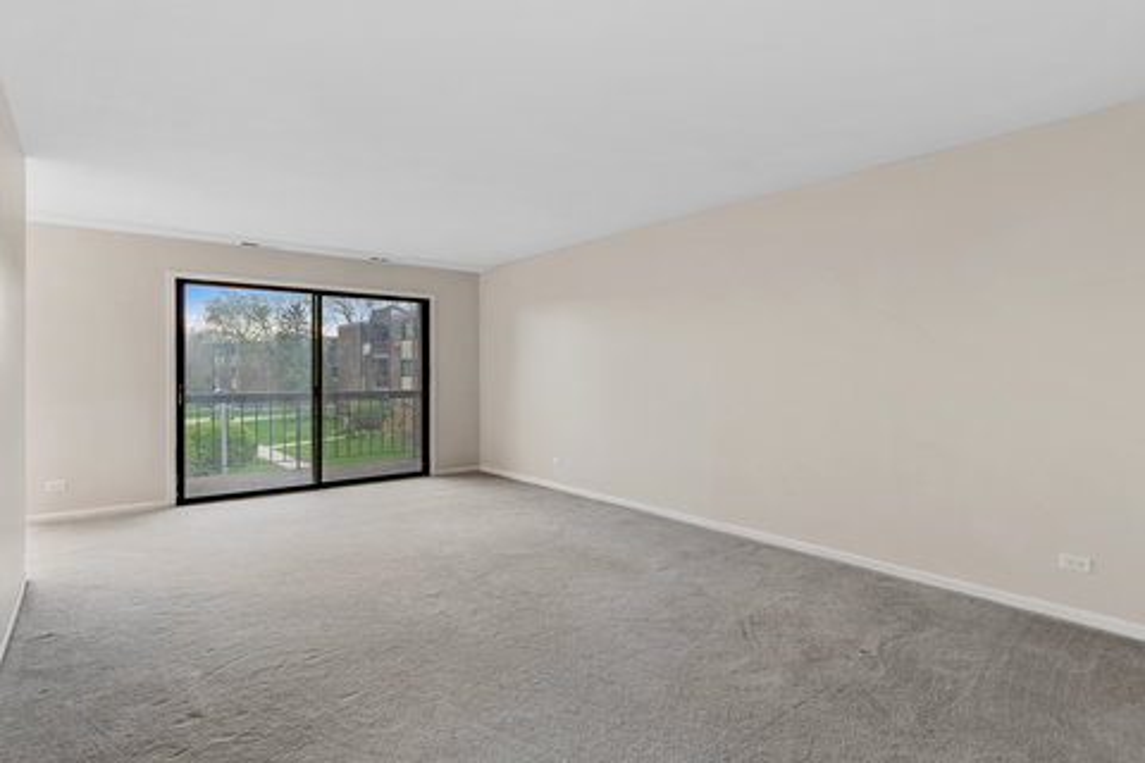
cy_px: 382
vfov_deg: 67.4
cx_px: 572
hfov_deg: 90.0
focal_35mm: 18
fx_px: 572
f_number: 8
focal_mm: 12
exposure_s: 1/8
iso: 250
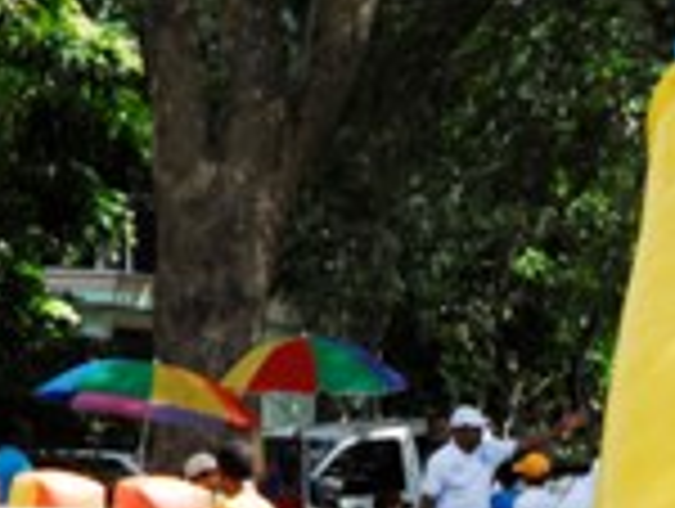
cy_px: 508
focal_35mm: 267
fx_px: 5215
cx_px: 801
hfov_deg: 7.3
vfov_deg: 5.6
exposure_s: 1/640
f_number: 8
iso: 640
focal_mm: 62
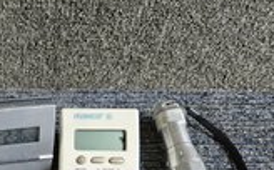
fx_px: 380
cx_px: 8
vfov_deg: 23.6
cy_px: 189
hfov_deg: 36.2
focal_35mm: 51
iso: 400
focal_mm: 5.4
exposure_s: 1/120
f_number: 1.8
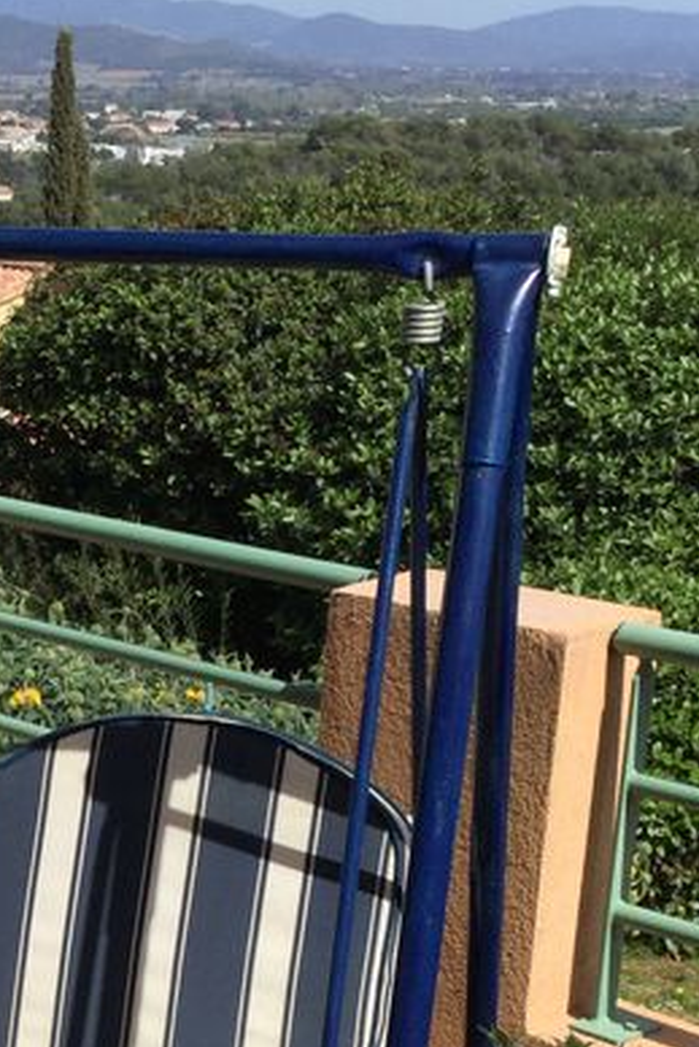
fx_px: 2415
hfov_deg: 15.9
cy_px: 993
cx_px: -105
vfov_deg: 23.6
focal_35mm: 83
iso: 25
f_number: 2.4
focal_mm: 3.3
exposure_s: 1/2092
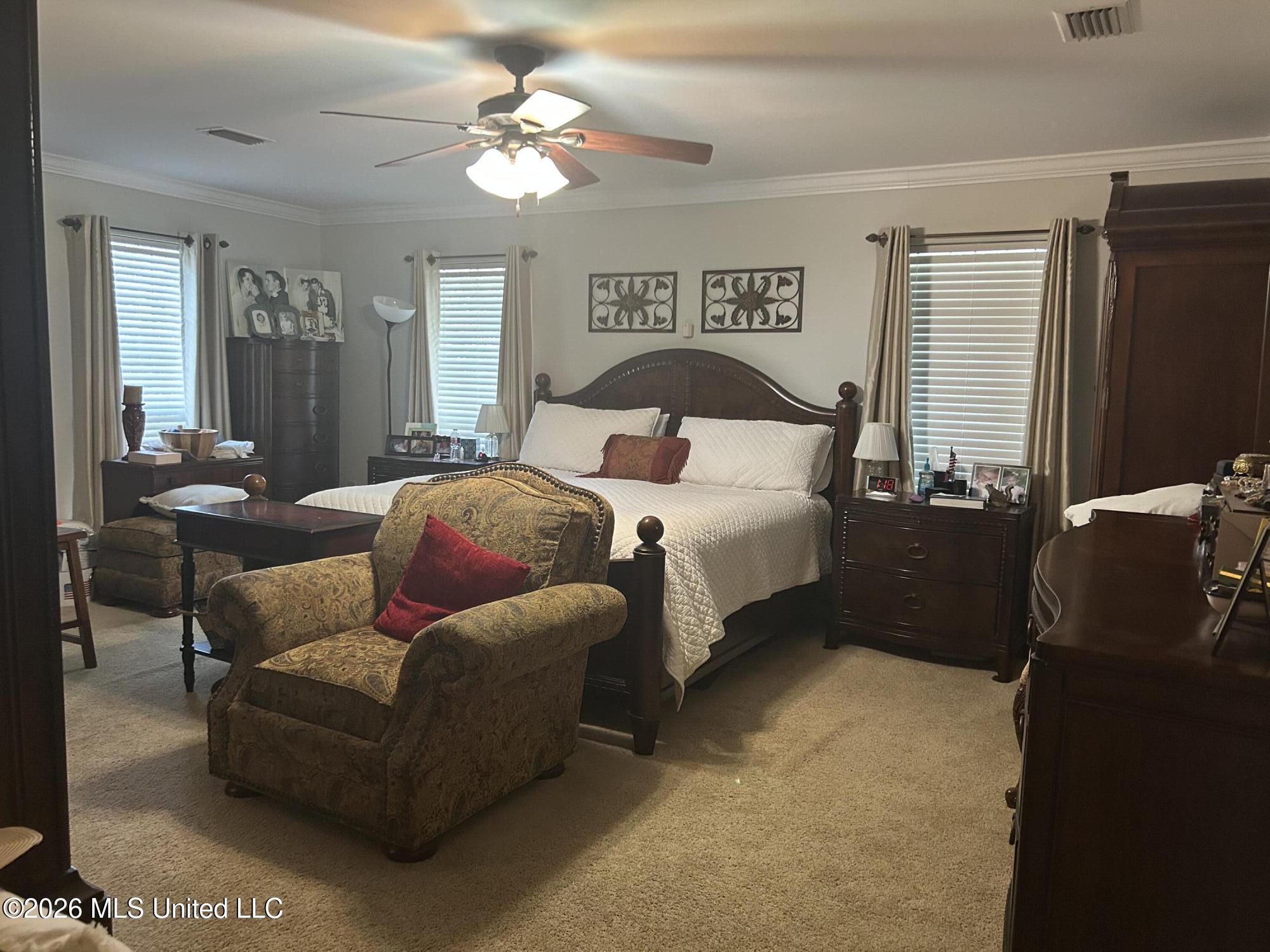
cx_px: 635
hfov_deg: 67.3
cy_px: 476
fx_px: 954
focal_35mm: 26
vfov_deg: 53.1
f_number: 1.5
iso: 320
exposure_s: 1/60
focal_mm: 5.7
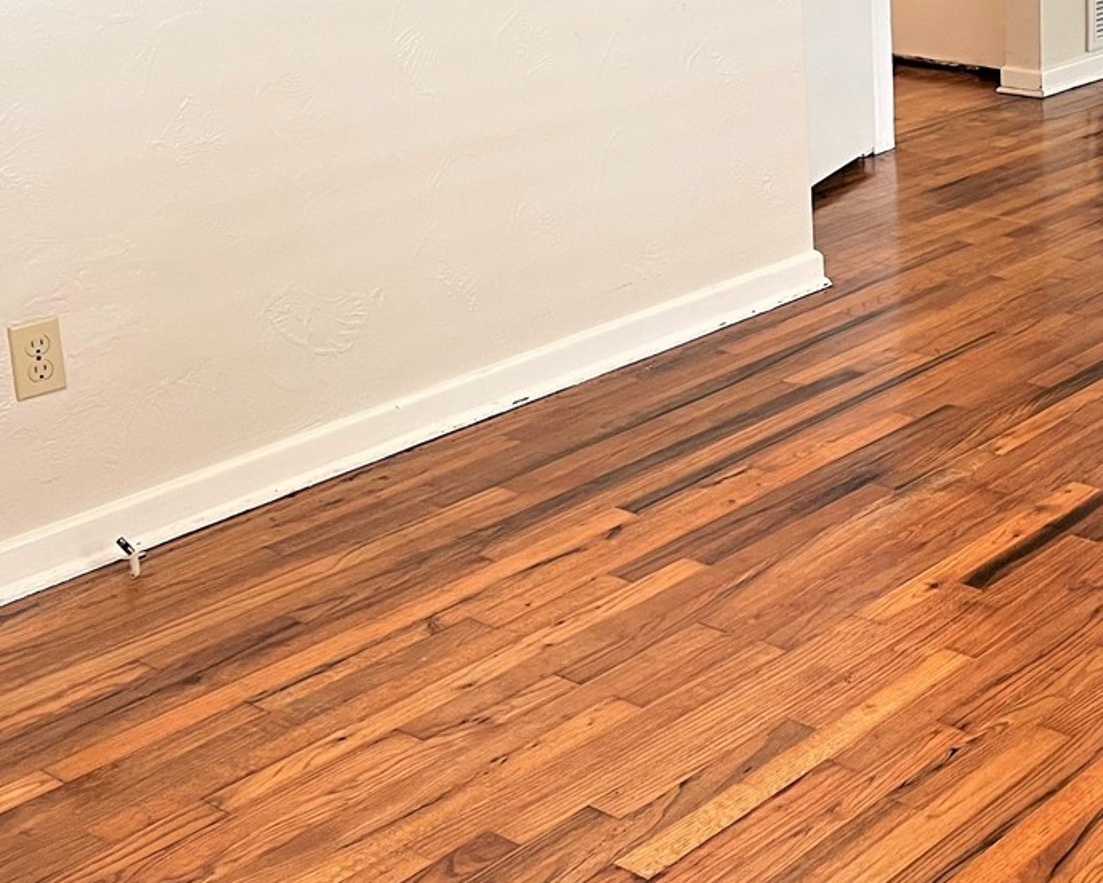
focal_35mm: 59
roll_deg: -0.1
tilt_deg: -13.6
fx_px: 1927
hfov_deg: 29.2
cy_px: 128
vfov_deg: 25.2
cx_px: 1185
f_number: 1.5
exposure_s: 1/60
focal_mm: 5.7
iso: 100
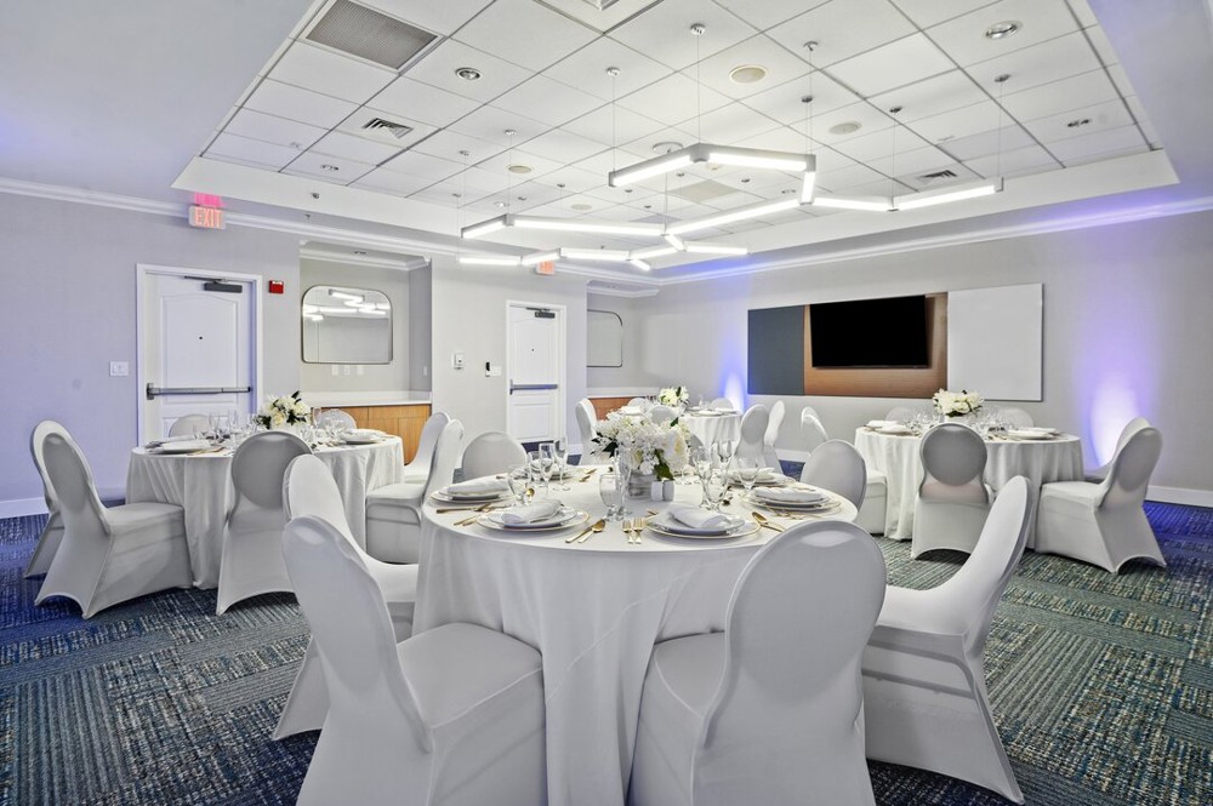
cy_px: 403
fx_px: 640
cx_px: 606
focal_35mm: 19
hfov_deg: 87.0
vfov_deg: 64.5
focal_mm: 19
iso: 200
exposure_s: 1.3
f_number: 8
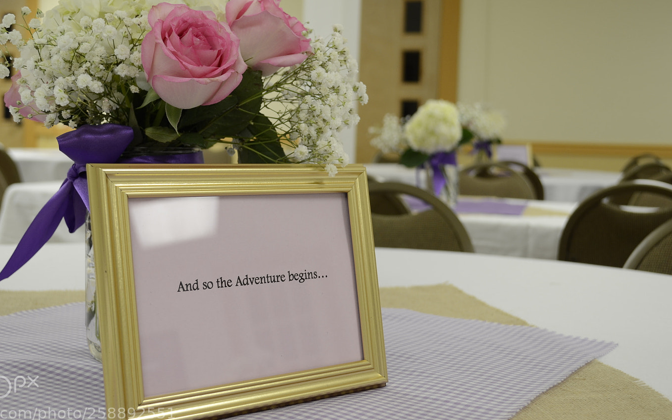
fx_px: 861
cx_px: 313
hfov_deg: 42.6
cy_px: 188
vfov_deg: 27.4
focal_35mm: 47
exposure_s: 1/15
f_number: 4.2
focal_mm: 26
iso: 100
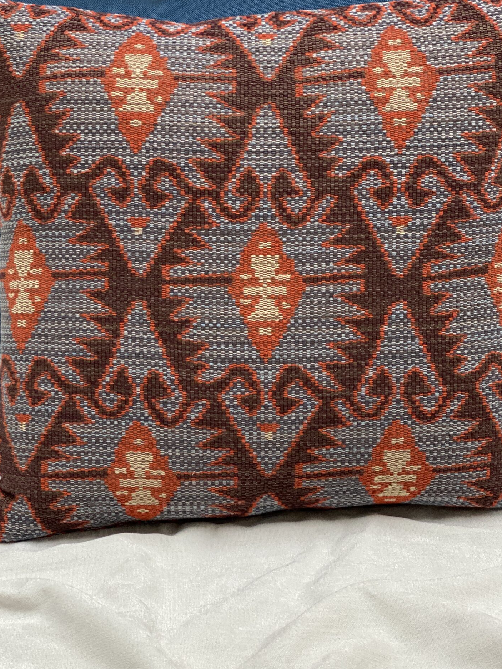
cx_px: 232
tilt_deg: -17.3
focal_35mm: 71
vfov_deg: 27.4
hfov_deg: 20.7
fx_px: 1373
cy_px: 289
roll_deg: +2.6
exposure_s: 1/122
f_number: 2
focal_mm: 6
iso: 250
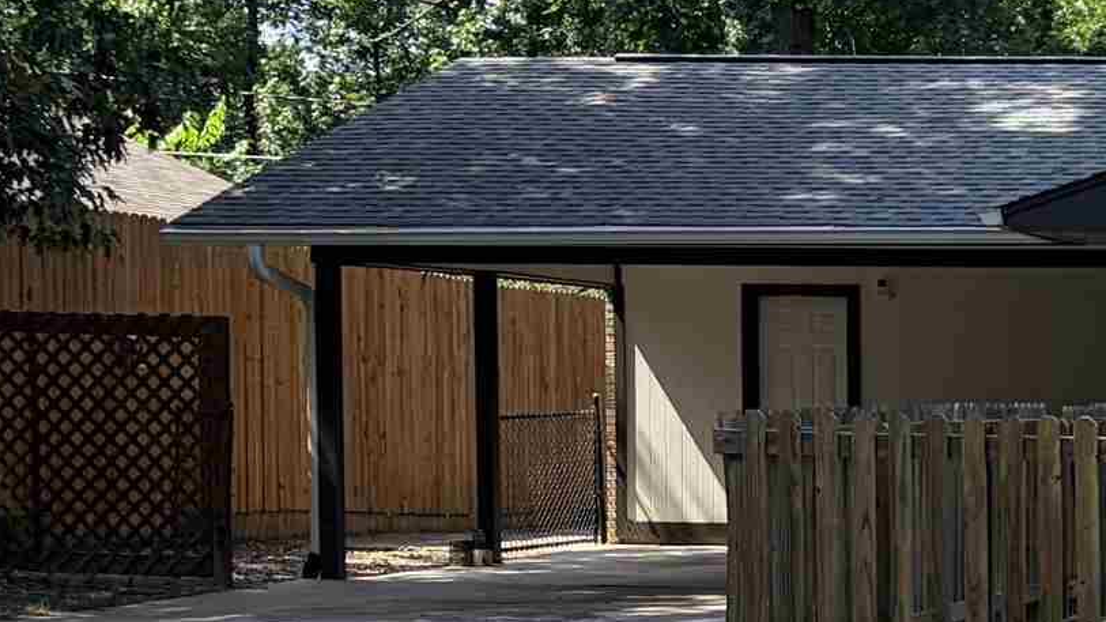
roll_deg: +0.2
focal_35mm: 107
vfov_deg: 11.2
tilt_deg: -3.2
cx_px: 1465
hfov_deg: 18.5
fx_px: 3137
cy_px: 595
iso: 50
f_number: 1.6
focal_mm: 5.96
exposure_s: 1/1953
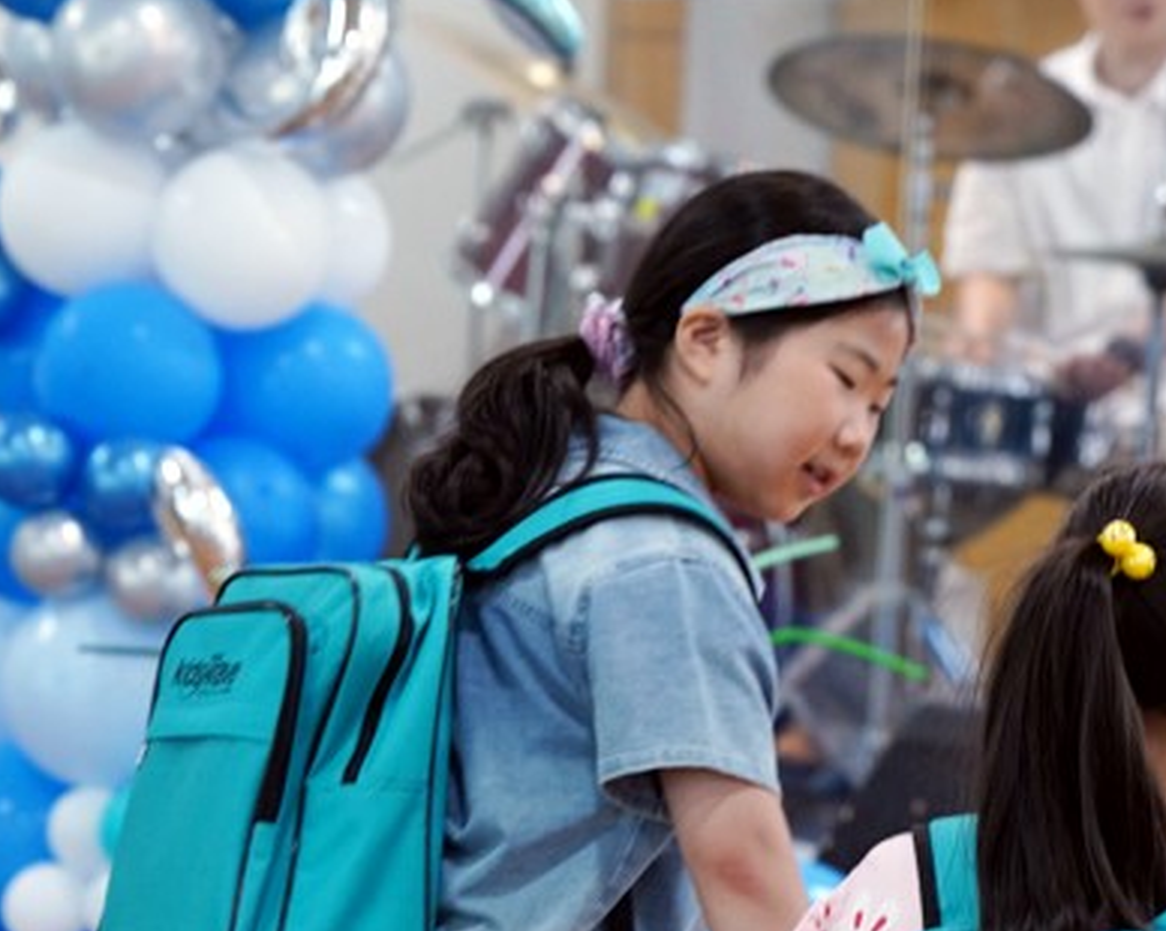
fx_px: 5933
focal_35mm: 172
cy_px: 691
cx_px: 430
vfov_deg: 9.0
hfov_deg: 11.2
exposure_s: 1/160
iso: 1600
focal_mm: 79
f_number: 4
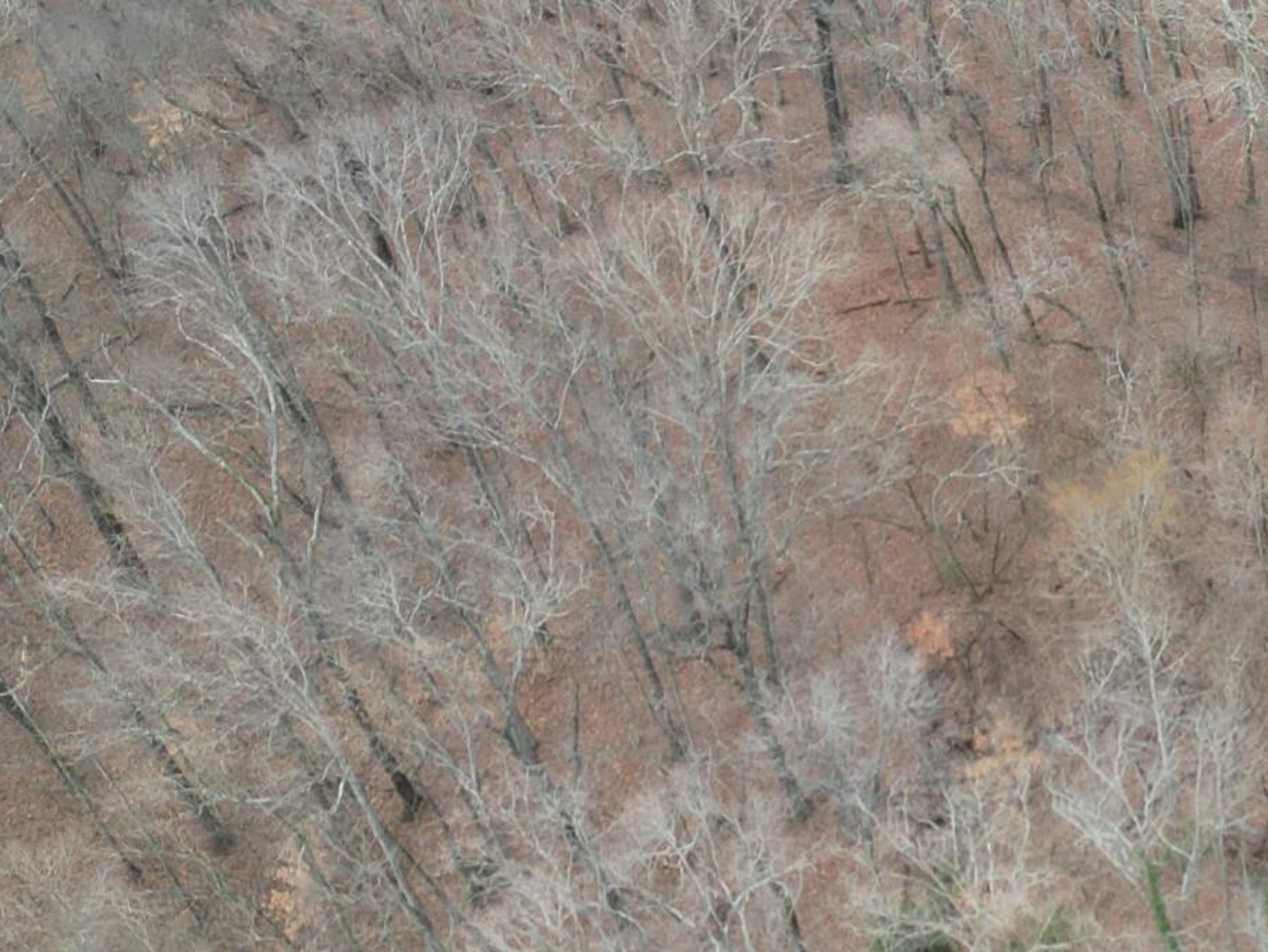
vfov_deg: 18.5
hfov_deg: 22.1
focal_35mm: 79
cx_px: 1659
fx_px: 2895
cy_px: 174
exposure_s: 1/350
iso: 100
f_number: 1.7
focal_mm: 6.72
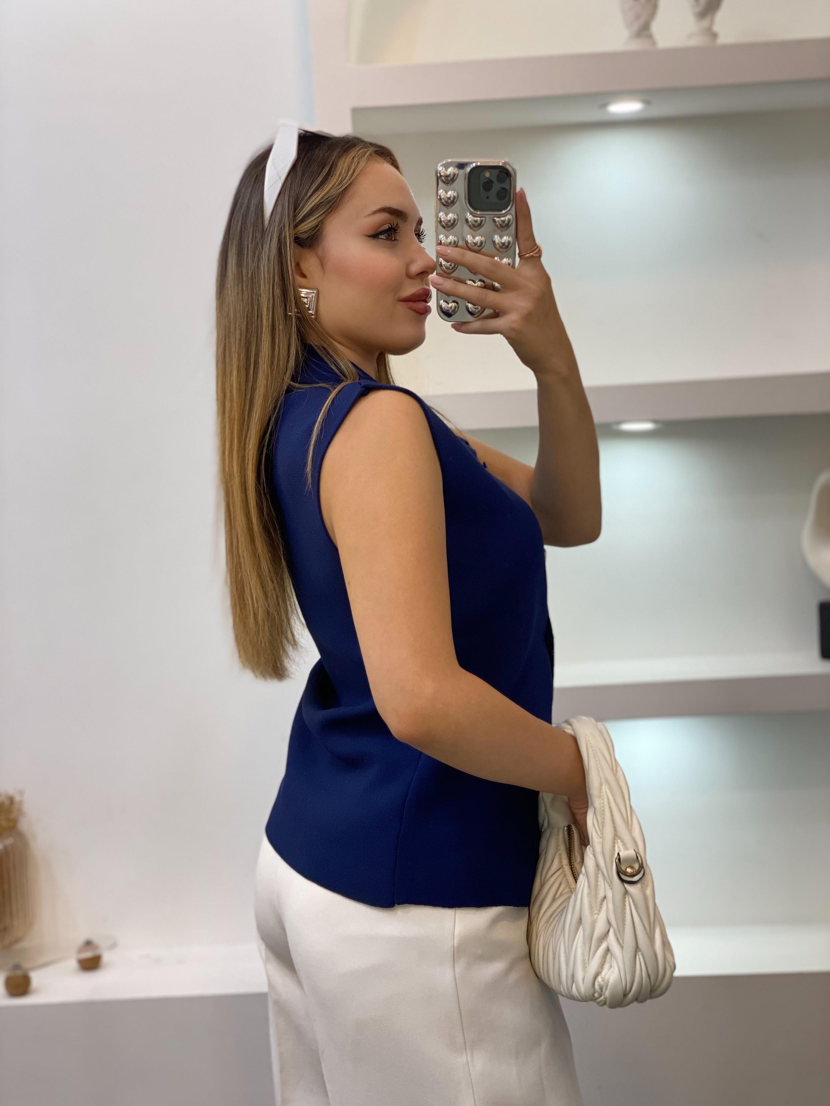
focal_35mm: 52
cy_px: 553
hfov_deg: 28.0
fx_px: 1662
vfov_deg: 36.8
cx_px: 415
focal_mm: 6
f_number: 2
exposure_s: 1/100
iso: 80
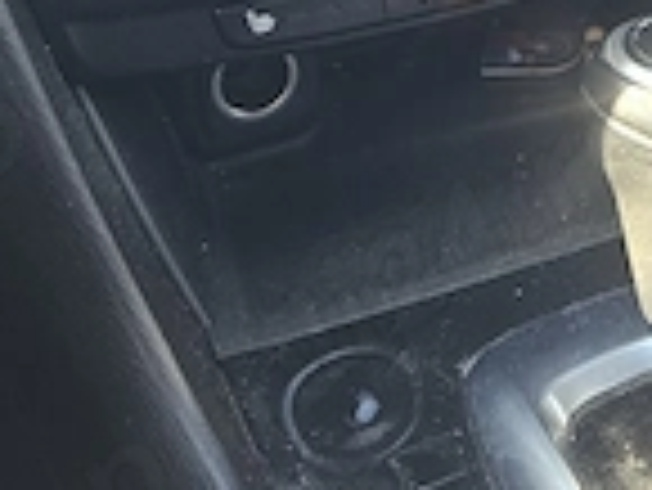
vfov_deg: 14.2
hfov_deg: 19.9
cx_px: 683
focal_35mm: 95
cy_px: -328
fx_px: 1791
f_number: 1.8
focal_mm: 5.4
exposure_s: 1/190
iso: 160
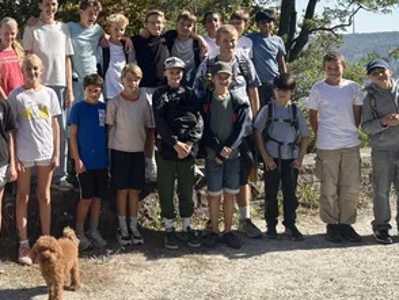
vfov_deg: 26.9
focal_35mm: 53
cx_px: 48
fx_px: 611
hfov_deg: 34.3
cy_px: 53
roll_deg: +1.6
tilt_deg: -1.2
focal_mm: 5.96
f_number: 1.6
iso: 50
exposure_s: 1/1949
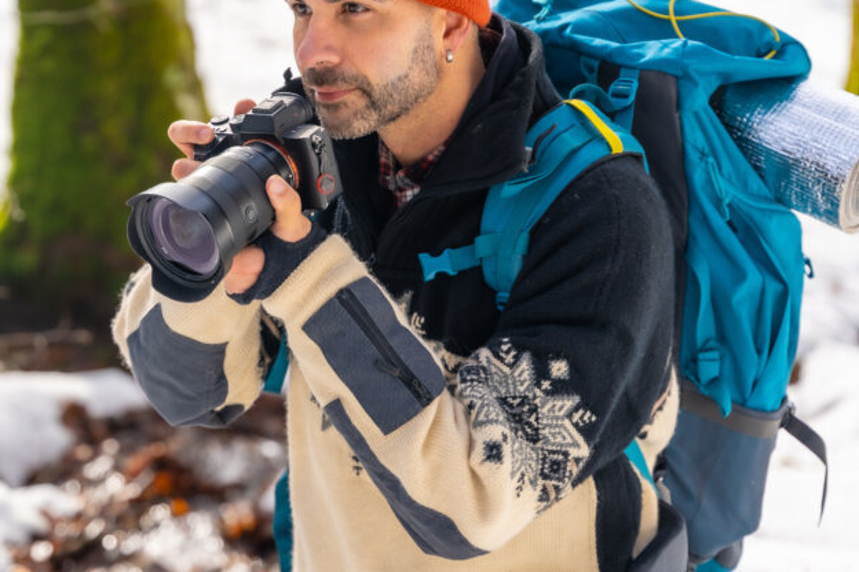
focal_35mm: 105
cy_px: 210
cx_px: 216
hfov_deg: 19.3
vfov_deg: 13.0
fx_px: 2509
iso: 100
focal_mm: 64.1
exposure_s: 1/640
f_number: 2.8
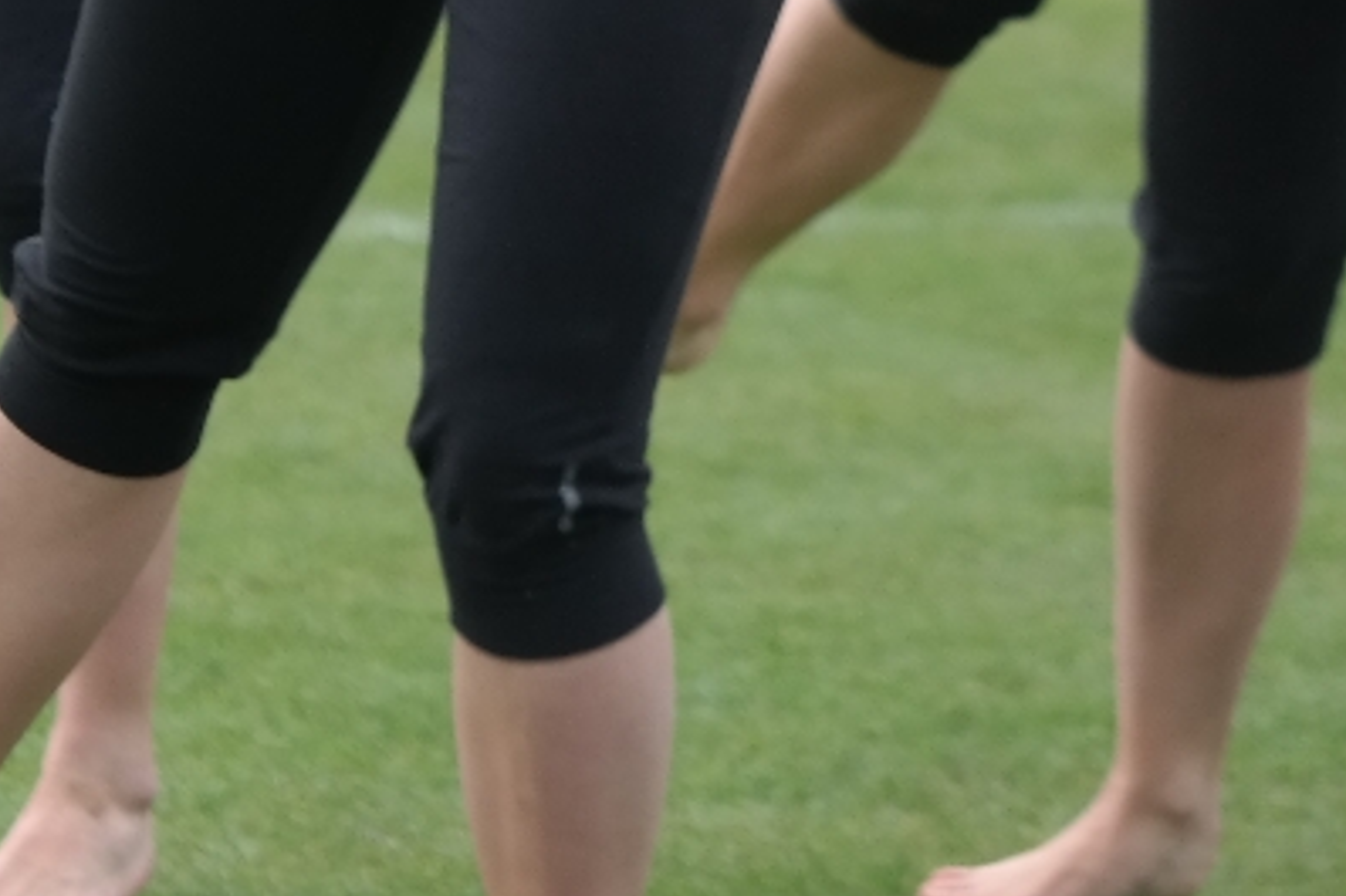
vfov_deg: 1.5
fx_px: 33522
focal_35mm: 897
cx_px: -551
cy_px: -592
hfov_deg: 2.3
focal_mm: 145
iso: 200
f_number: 5.6
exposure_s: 1/250
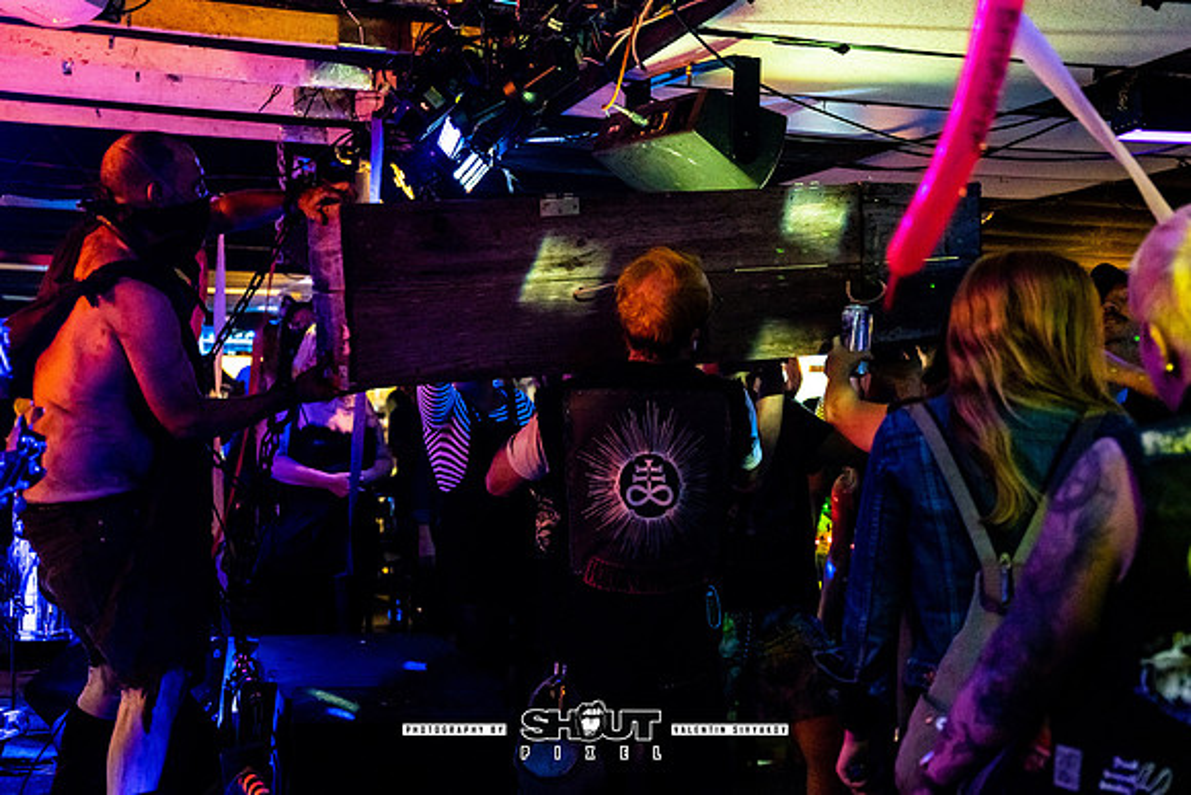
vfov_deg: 28.6
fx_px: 1557
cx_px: 596
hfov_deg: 41.9
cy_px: 398
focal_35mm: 47
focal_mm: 43.9
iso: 3200
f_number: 2.8
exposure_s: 1/200
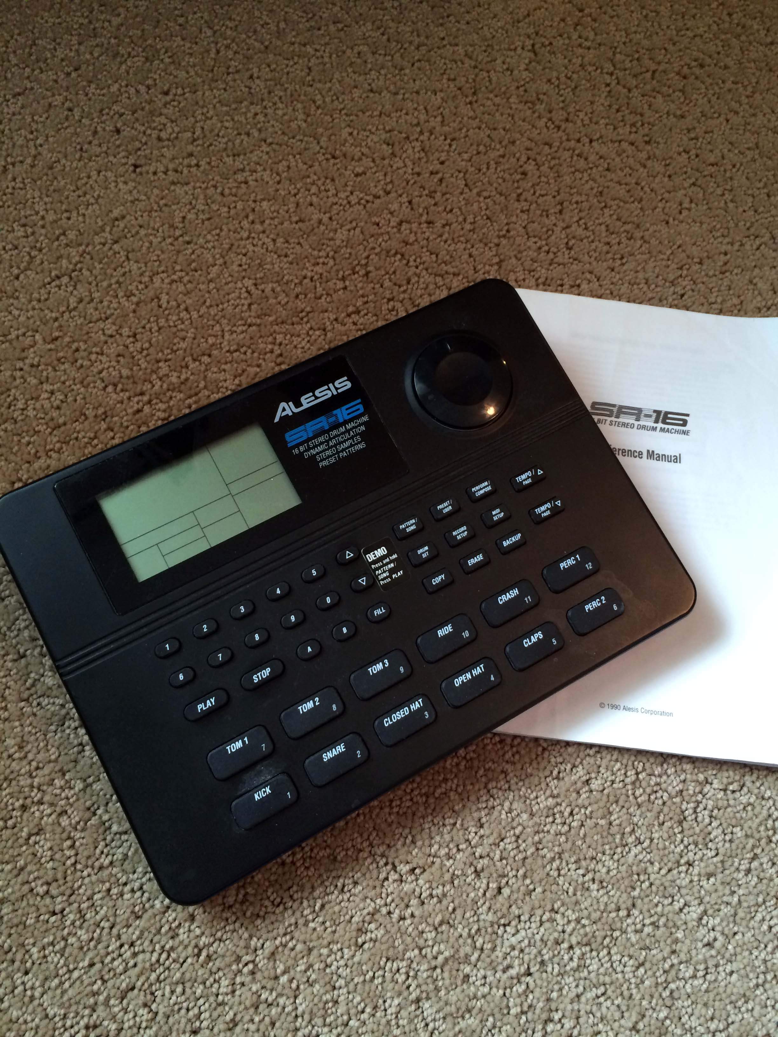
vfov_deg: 60.0
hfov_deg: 46.8
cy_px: 518
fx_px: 899
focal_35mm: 30
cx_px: 389
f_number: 2.2
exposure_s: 1/20
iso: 200
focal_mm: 4.12
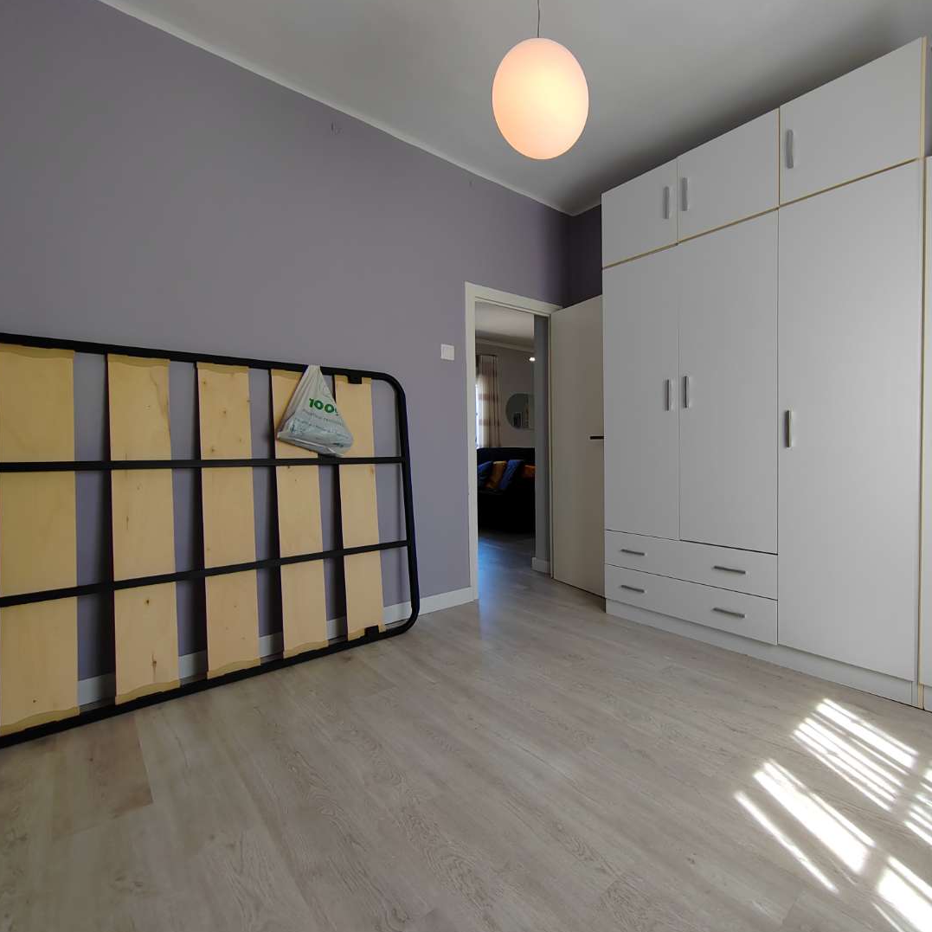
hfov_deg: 86.1
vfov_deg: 87.4
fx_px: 487
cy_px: 463
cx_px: 570
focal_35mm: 16
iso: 160
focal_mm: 2.16
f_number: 2.2
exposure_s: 1/100
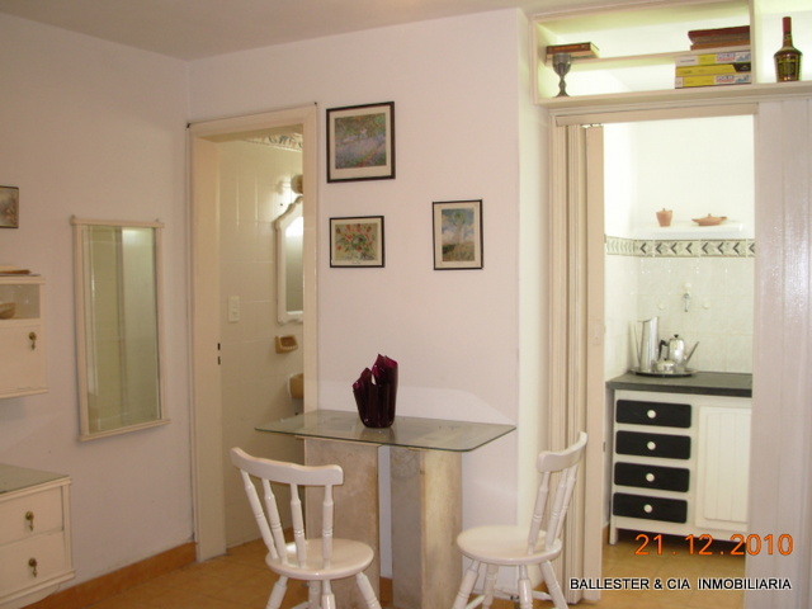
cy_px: 304
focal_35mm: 38
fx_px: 891
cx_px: 406
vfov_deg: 37.7
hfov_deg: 49.0
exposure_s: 1/7.3
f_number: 2.9
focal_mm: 6.3
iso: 55
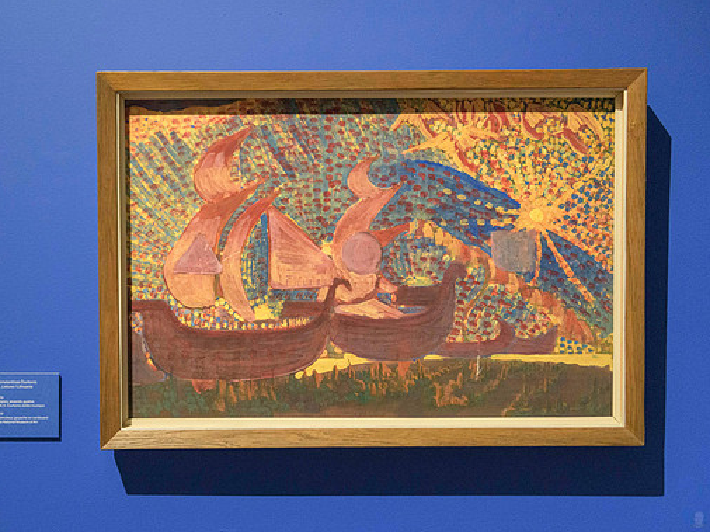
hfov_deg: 36.8
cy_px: 267
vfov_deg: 28.0
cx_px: 312
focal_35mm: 52
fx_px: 1066
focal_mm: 45
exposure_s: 1/100
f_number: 2.8
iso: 7200
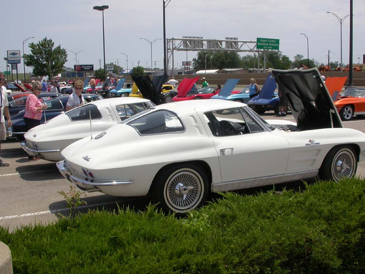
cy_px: 141
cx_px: 186
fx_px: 464
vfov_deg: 32.9
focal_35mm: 44
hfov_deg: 42.9
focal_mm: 7.85
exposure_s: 1/531
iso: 100
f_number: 7.5
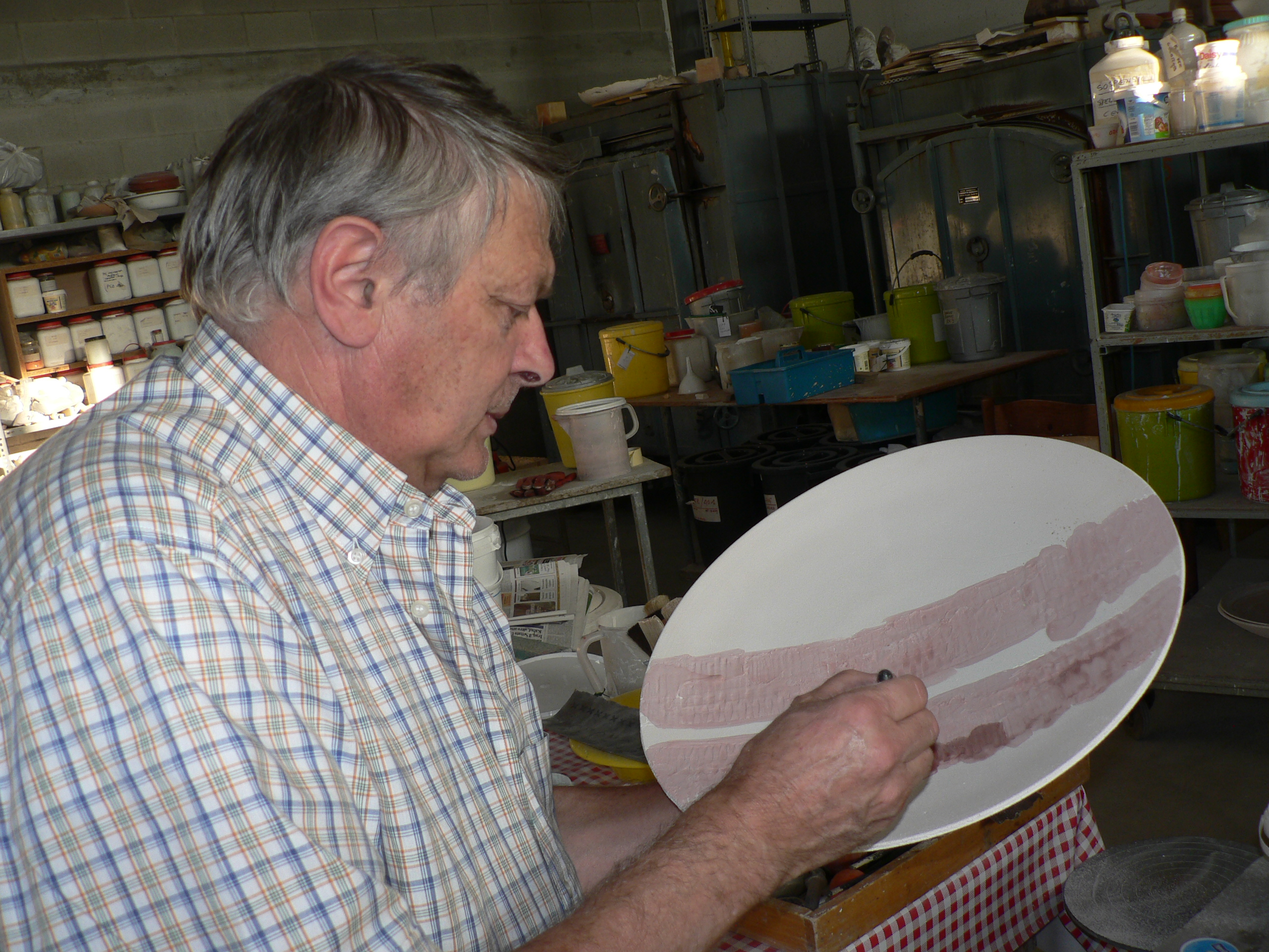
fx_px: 1320
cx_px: 634
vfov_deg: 39.7
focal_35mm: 36
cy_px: 476
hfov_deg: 51.4
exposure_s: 1/60
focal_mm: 6
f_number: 2.8
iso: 80
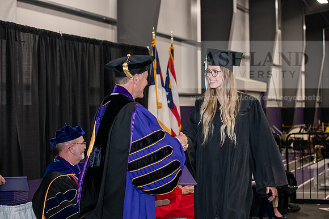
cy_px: 110
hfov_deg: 28.8
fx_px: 640
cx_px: 164
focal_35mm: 70
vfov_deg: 19.5
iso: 2500
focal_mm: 70
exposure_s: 1/200
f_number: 5
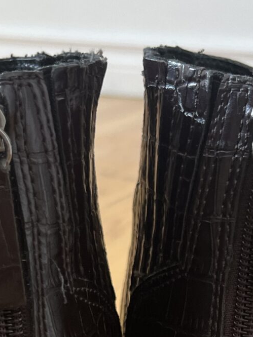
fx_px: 780
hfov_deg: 18.4
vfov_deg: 22.4
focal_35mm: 80
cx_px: 176
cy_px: 408
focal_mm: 5.1
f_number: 1.6
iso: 125
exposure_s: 1/121
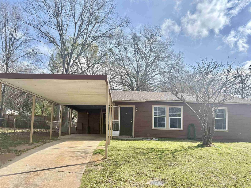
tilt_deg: +10.8
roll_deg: -1.1
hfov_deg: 63.4
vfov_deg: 49.7
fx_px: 203
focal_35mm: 28
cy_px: 98
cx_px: 122
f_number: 1.6
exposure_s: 1/4950
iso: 64
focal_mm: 5.96
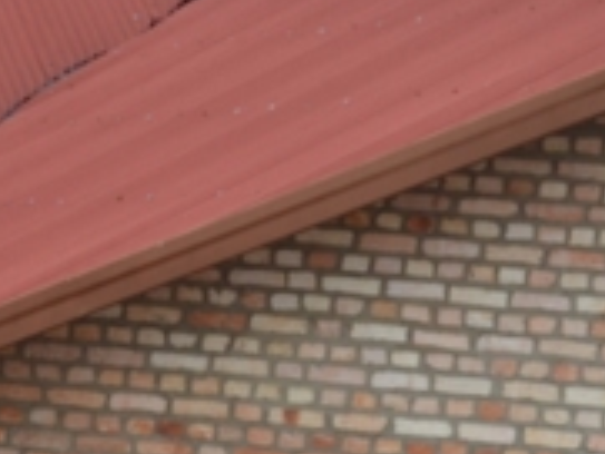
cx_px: -201
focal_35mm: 207
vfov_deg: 7.1
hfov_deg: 9.4
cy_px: 679
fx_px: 3620
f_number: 6.3
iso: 100
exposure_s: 1/200
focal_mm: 26
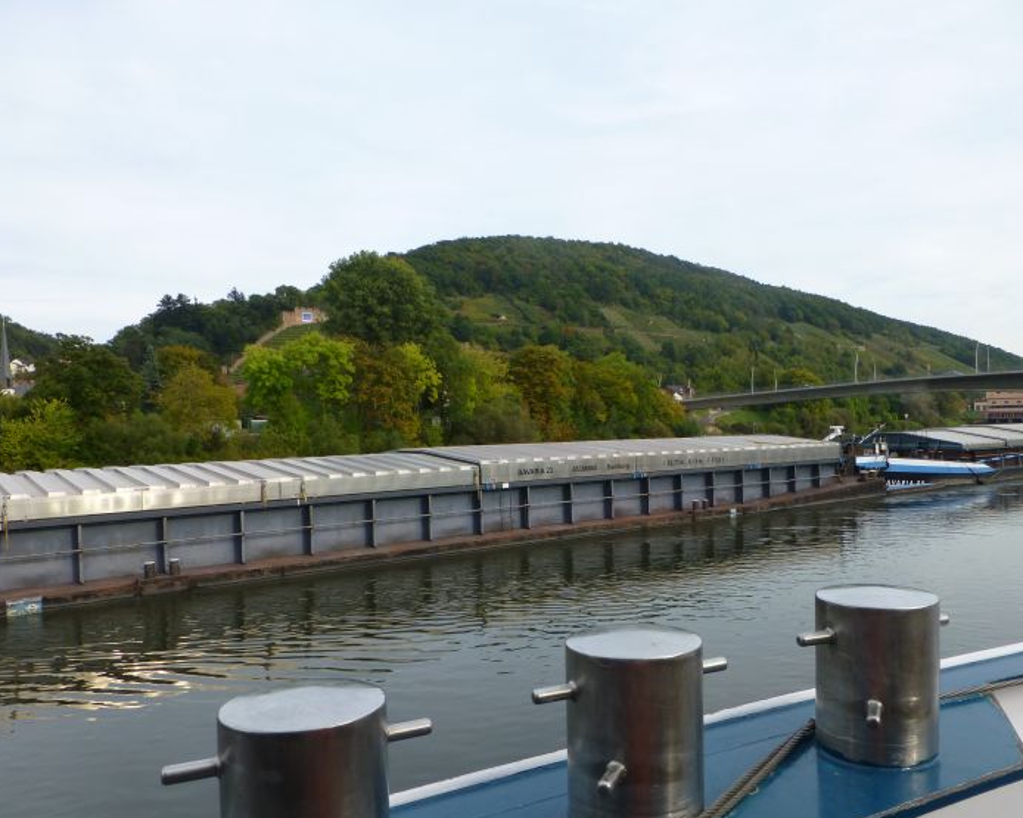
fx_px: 817
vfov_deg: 53.1
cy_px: 439
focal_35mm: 27
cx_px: 556
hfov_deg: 64.0
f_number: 3.3
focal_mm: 4.3
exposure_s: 1/500
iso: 100
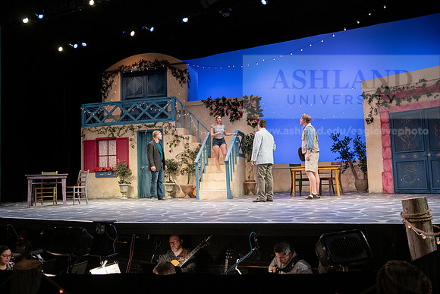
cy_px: 147
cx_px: 220
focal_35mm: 32
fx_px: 391
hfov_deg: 58.7
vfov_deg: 41.1
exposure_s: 1/250
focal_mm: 32
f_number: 3.2
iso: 3200
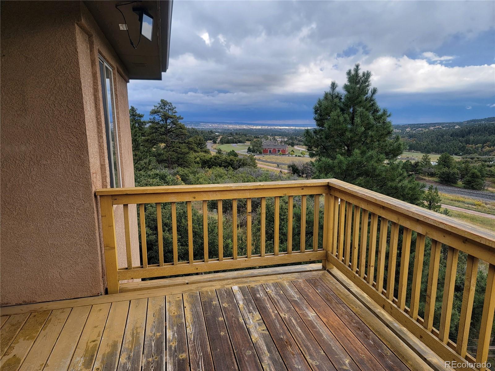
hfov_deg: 71.6
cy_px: 186
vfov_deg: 56.8
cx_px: 248
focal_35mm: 24
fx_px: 343
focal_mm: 6.7
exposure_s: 1/255
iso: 16
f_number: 1.8
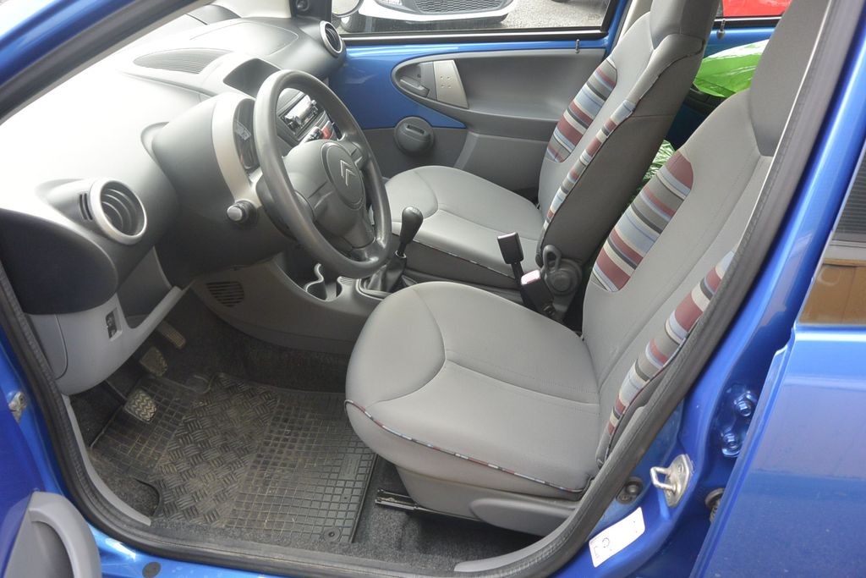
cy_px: 289
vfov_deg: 47.9
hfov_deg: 67.4
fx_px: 650
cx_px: 433
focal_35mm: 27
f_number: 3.5
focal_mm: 10
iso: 200
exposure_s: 1/160
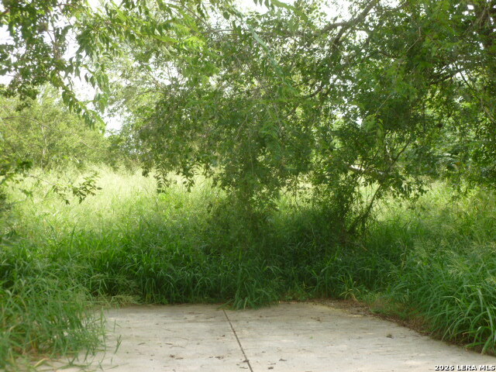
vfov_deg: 29.1
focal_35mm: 50
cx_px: 248
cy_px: 186
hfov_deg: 38.2
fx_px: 716
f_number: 3.9
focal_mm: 9
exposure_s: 1/125
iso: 100
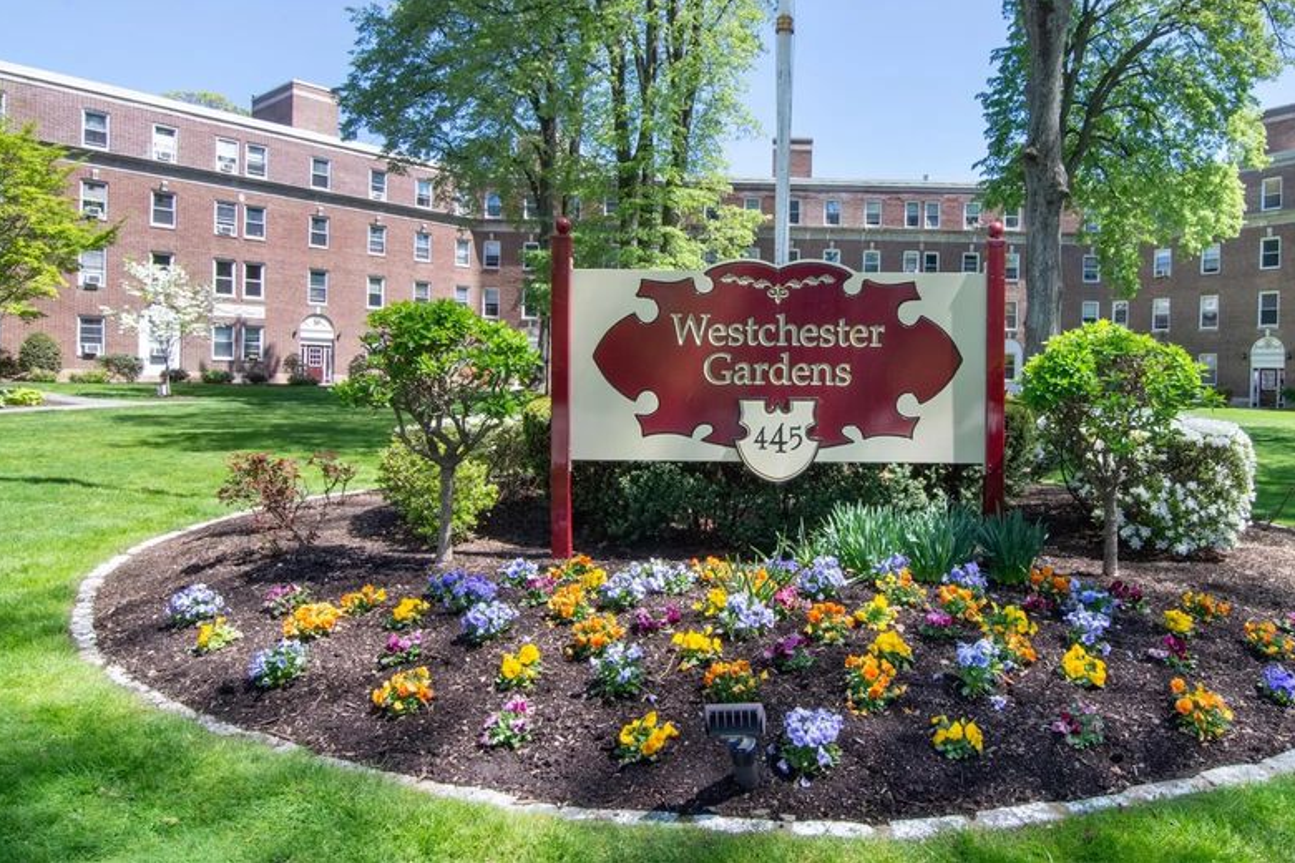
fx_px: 779
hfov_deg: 78.7
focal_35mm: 22
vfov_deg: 56.9
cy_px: 298
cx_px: 765
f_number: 14
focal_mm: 11
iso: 640
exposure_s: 1/160
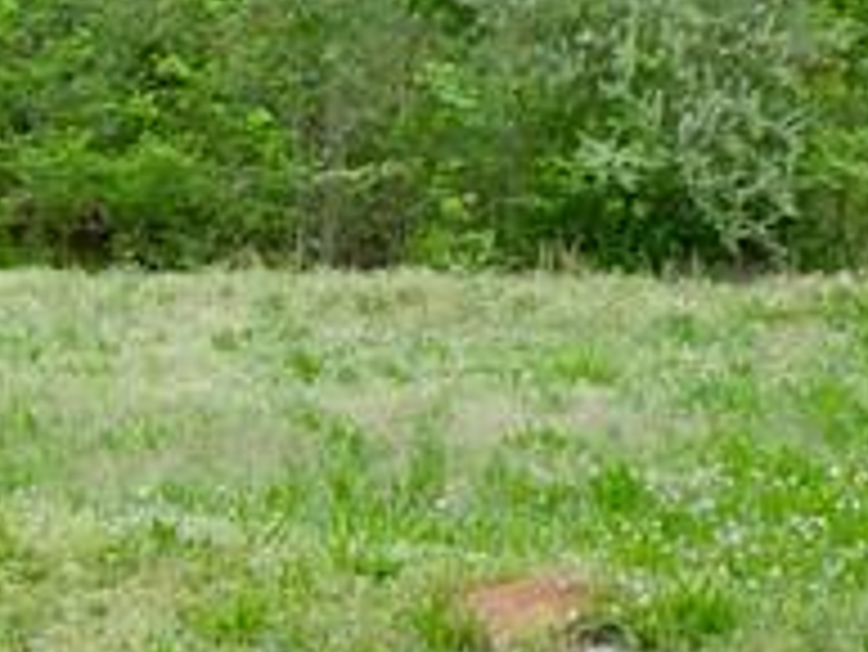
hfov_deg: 10.7
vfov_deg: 9.3
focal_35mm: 159
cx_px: -1192
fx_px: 3989
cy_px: 198
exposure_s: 1/125
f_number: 2
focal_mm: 15
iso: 200
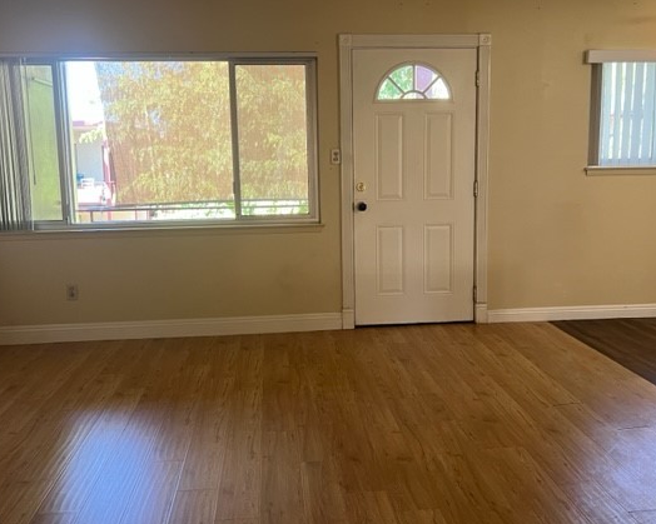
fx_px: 602
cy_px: 230
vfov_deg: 47.0
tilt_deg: -6.8
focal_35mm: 31
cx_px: 323
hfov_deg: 57.2
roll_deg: +1.2
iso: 200
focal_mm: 5.7
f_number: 1.5
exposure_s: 1/60
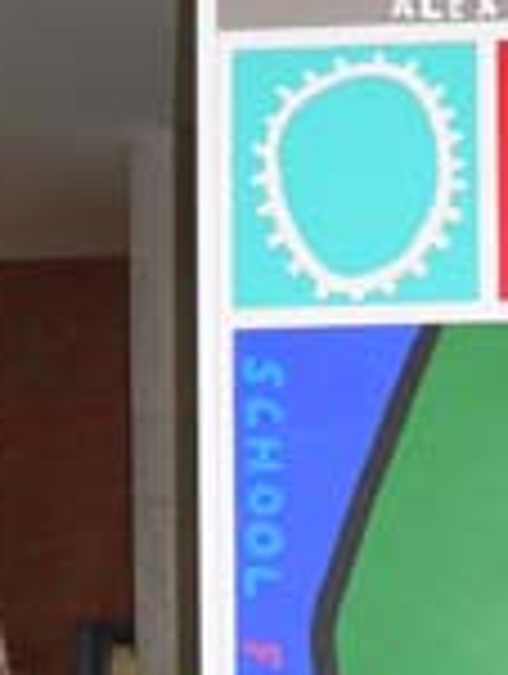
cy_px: 900
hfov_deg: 12.2
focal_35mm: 120
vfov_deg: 15.5
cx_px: 524
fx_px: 2341
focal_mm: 6
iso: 150
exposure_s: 1/60
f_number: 2.8
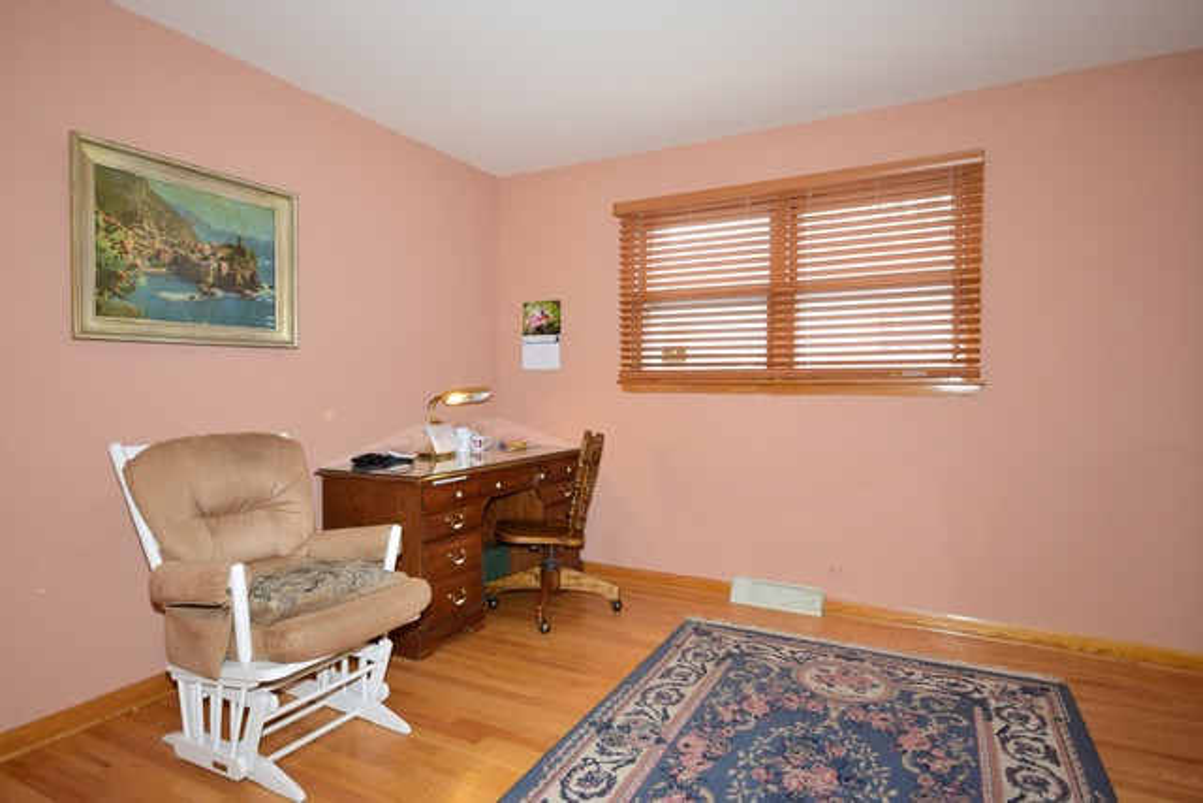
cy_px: 402
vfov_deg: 63.2
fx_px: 652
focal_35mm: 20
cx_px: 602
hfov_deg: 85.4
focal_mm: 13
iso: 500
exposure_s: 1/60
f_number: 6.3
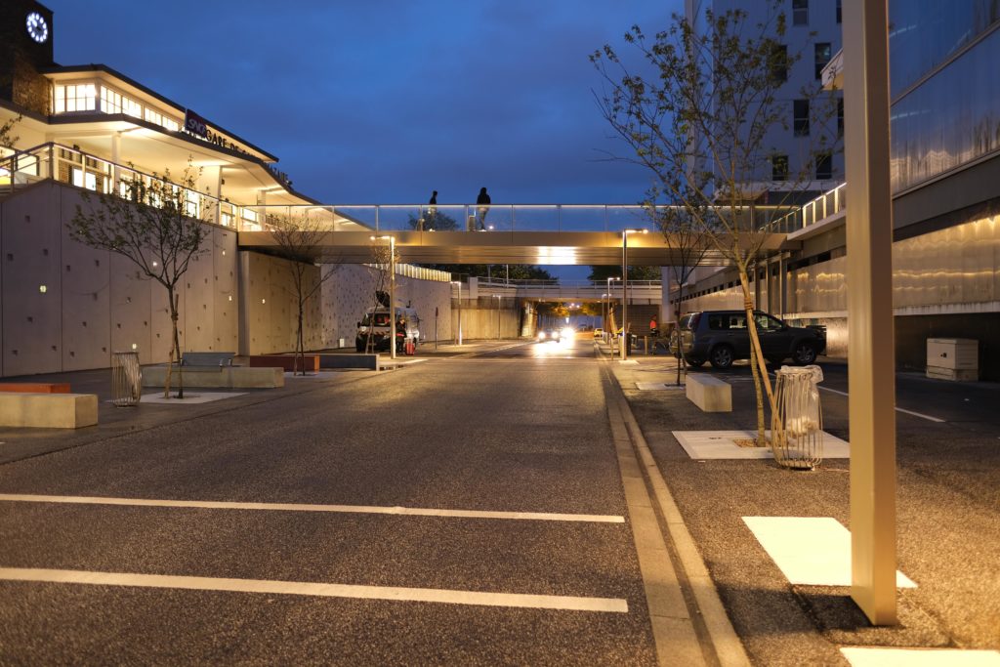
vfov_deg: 53.1
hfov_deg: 73.7
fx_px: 667
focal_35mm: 24
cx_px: 500
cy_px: 334
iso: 400
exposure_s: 1/7.5
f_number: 2
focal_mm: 16
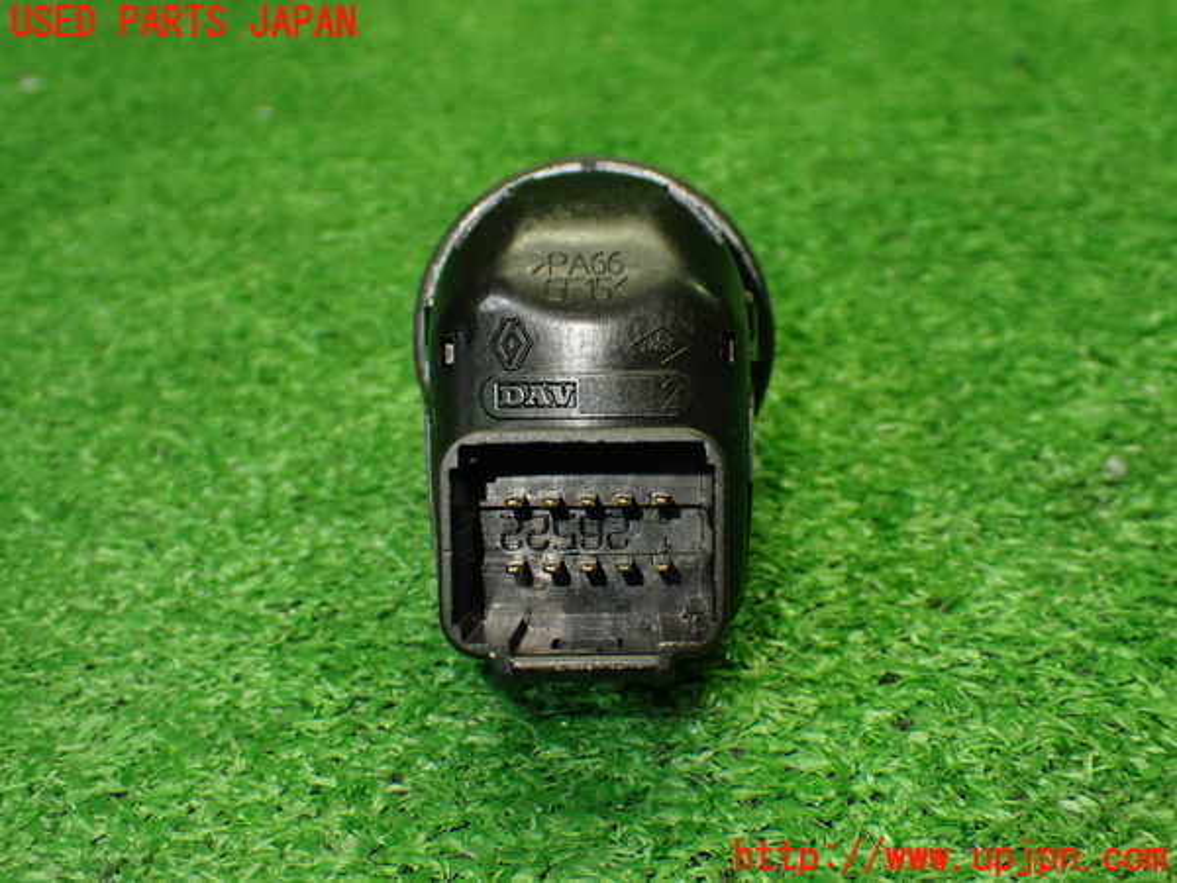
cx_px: 588
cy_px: 442
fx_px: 1496
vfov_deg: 32.9
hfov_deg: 42.9
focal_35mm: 44
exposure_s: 1/125
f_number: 2.9
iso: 800
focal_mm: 7.84
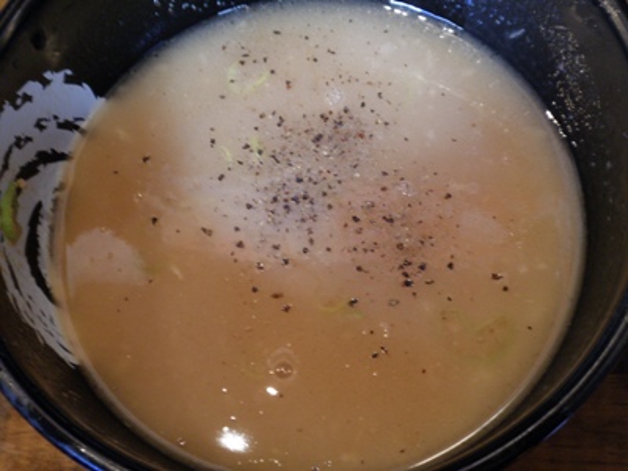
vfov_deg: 28.0
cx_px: 314
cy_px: 236
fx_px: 943
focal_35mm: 52
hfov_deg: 36.8
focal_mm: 9.1
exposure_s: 1/3
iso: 100
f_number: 4.3
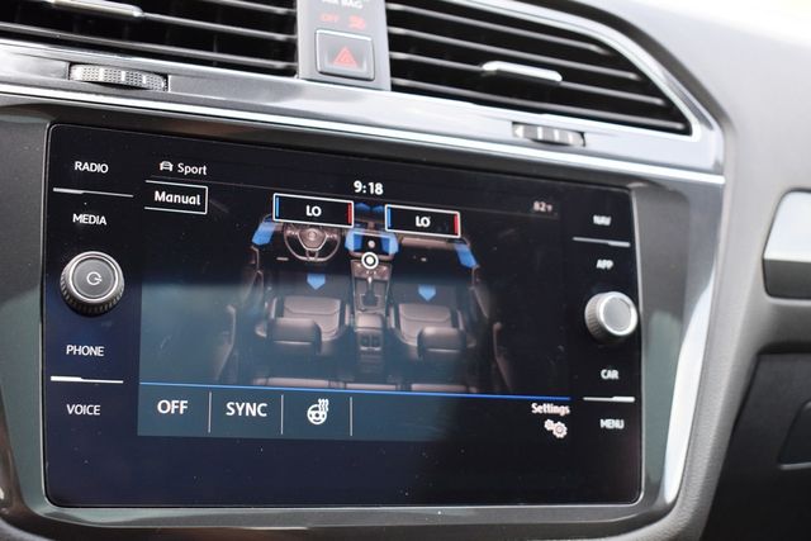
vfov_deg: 29.9
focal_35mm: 45
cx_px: 406
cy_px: 270
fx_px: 1014
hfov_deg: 43.6
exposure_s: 1/250
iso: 720
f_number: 4.2
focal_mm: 30
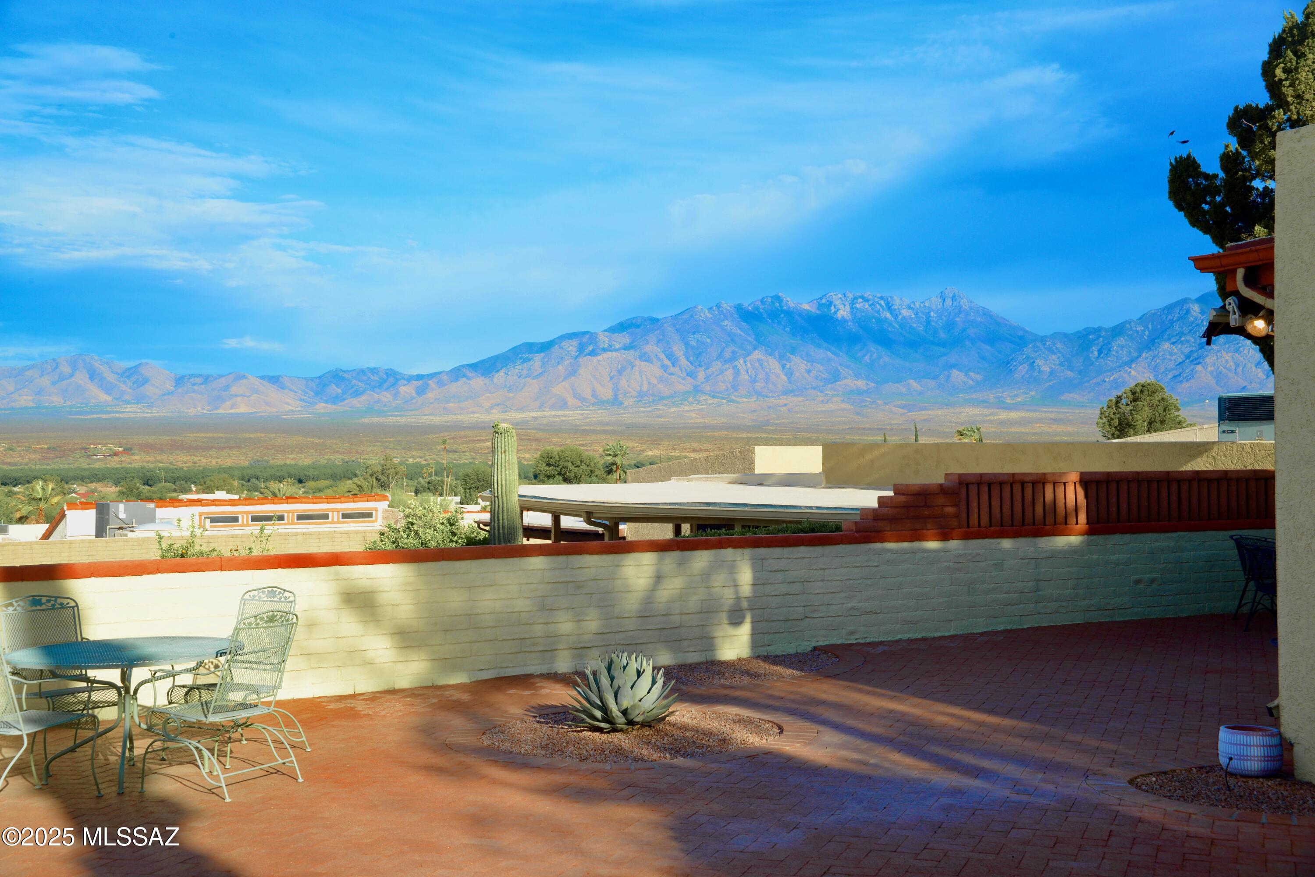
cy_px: 438
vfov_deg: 28.1
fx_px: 1753
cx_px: 658
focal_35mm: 48
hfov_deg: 41.1
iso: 250
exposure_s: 1/160
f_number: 16
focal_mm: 48
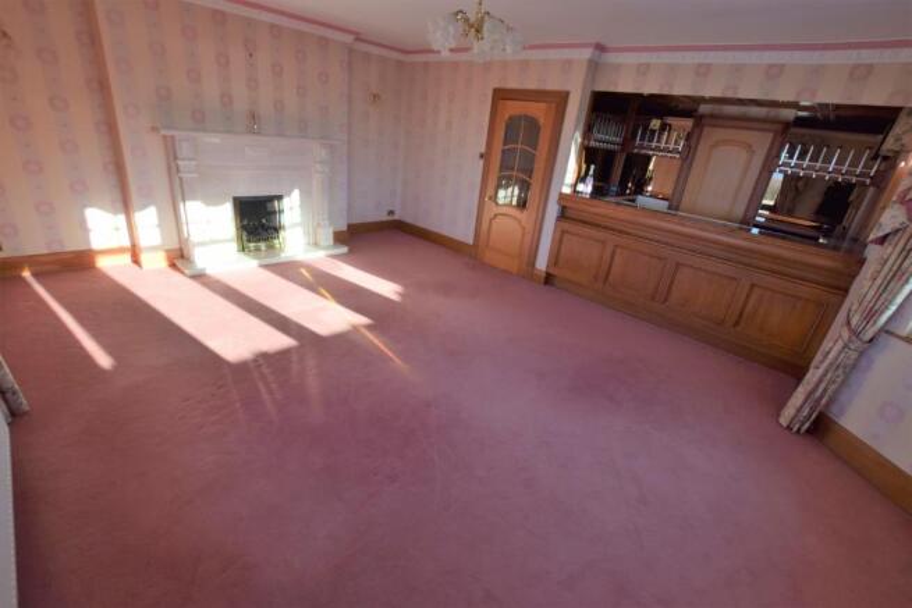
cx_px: 456
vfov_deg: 77.4
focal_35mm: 15
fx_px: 380
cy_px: 304
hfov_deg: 100.4
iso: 400
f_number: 9
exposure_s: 1/125
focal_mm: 10
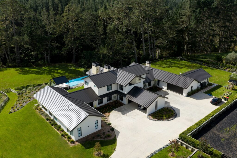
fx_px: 184
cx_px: 118
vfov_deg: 46.4
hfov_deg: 65.5
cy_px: 79
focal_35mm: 28
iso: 100
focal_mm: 14.45
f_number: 5
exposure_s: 1/400
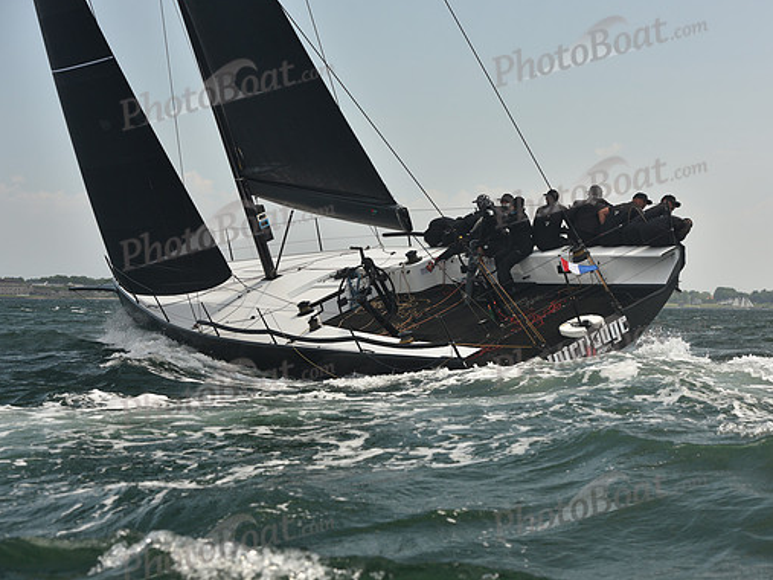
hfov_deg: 25.3
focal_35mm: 77
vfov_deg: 19.1
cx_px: 415
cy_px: 289
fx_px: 1719
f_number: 5.6
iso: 250
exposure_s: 1/640
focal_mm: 70
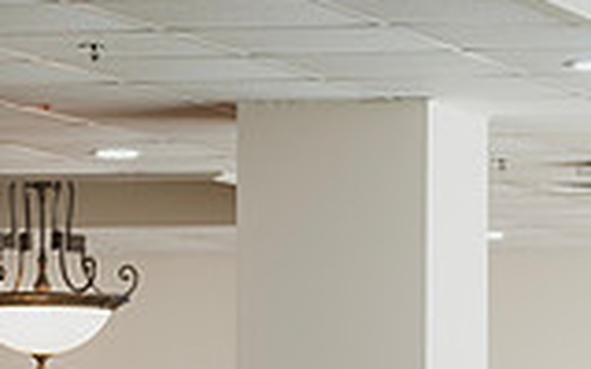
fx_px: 3994
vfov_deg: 5.2
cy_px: 659
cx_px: 729
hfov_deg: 8.4
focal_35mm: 248
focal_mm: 40
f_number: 2.8
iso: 200
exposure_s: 1/125
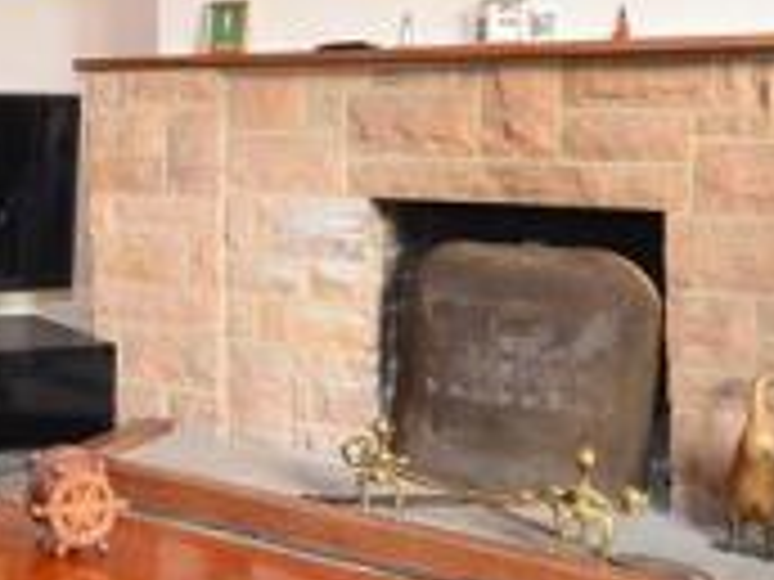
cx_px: -288
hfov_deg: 27.6
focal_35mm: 55
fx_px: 1230
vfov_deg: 25.7
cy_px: 58
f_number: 5
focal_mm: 10
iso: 200
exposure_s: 1/6
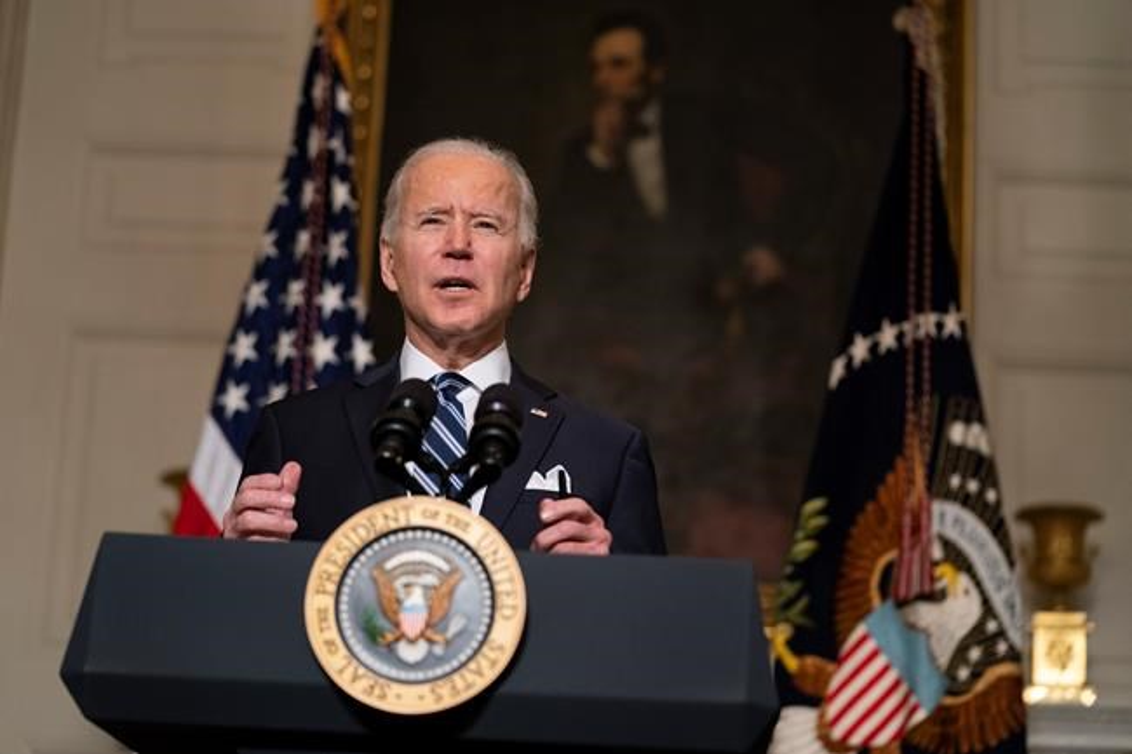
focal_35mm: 86
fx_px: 2703
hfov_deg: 23.7
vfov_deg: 15.9
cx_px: 566
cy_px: 377
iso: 2000
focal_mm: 86
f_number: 2.8
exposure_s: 1/500
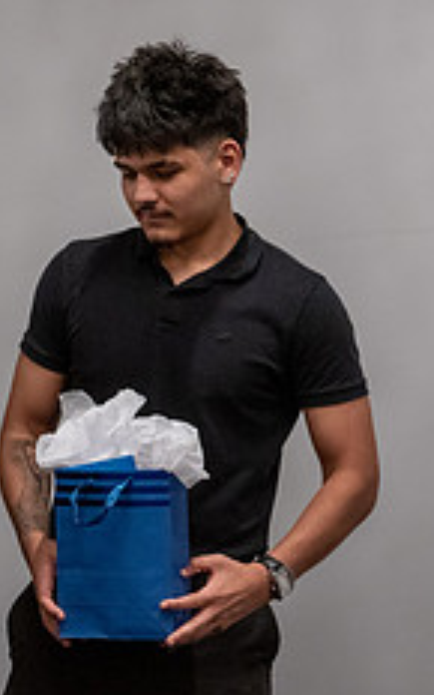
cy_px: 437
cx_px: 66
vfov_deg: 15.0
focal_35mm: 139
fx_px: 2631
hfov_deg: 9.4
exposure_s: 1/320
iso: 1600
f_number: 2
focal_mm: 50
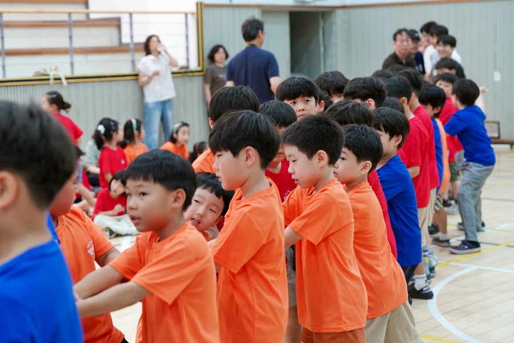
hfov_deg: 28.8
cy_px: 172
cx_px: 257
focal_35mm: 70
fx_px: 999
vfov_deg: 19.5
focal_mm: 70
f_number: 4
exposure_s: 1/160
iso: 2500
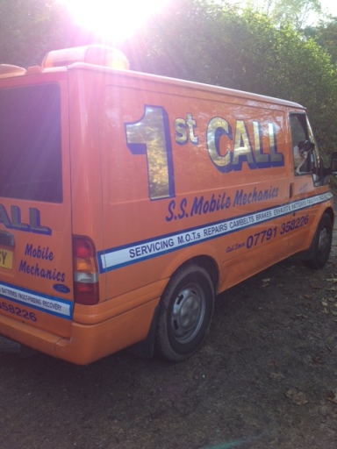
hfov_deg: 40.7
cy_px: 224
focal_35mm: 35
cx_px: 168
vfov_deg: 52.6
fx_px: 454
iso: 50
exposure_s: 1/190
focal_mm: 4.28
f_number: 2.4
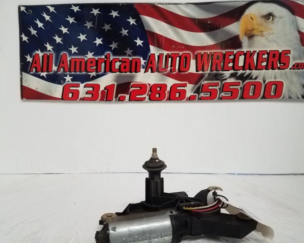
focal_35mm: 28
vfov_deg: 51.5
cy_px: 122
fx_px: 252
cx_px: 160
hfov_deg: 62.2
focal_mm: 4.2
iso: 160
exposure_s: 1/60
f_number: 1.7
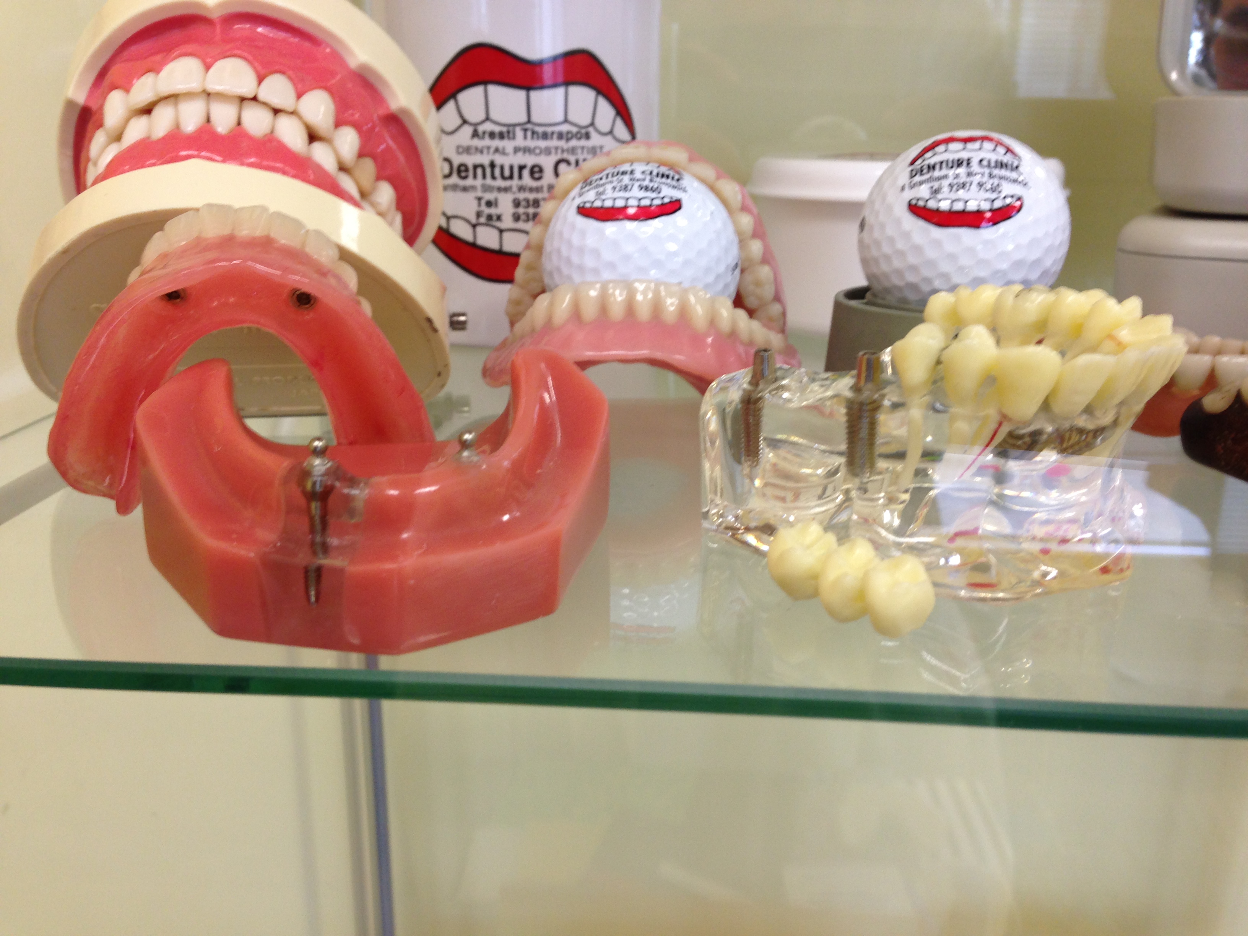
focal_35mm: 33
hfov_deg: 55.4
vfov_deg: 42.9
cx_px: 624
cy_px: 468
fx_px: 1190
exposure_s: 1/20
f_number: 2.4
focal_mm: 4.13
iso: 64
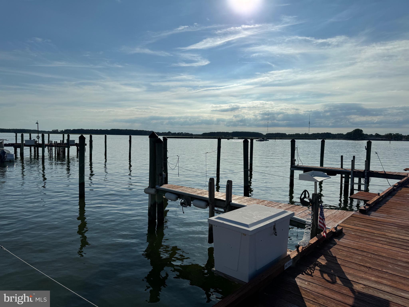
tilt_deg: -3.5
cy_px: 154
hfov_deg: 71.6
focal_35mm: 24
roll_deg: -1.4
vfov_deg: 56.8
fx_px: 284
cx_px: 204
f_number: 1.78
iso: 64
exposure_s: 1/20000
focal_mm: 6.76
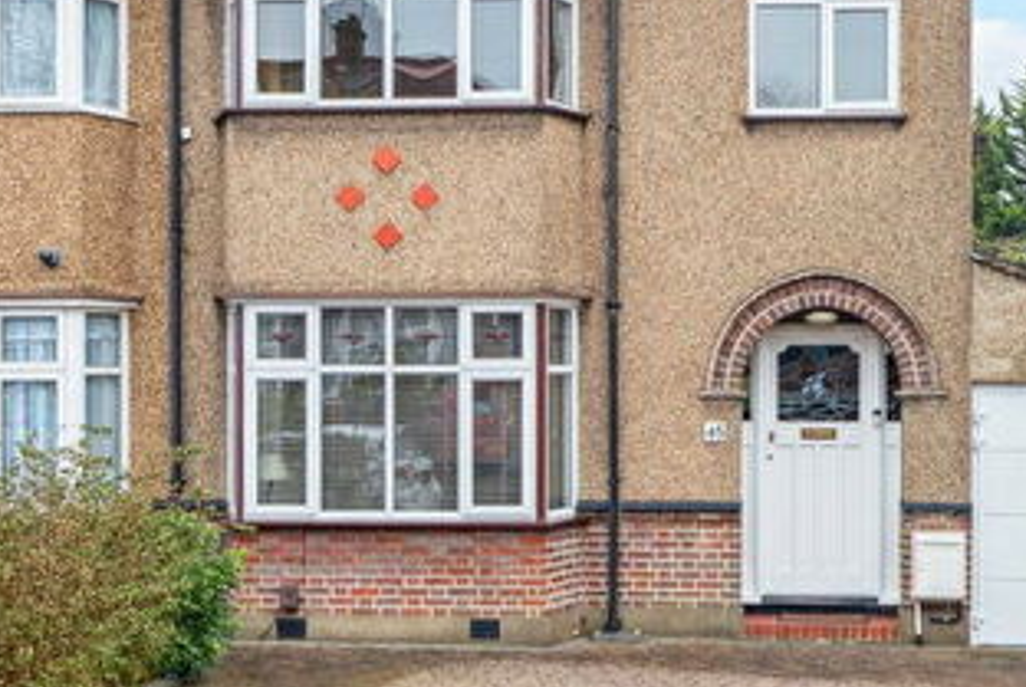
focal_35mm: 65
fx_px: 1855
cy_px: 168
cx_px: 608
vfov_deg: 20.8
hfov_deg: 30.8
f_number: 7.1
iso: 640
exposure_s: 1/200
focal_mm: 29
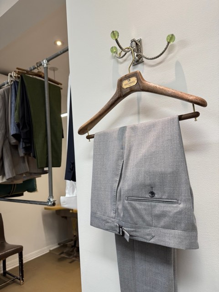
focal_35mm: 24
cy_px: 146
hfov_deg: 56.8
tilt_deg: +7.2
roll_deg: +3.5
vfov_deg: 71.6
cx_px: 110
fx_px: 202
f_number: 1.78
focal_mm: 6.76
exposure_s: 1/120
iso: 160
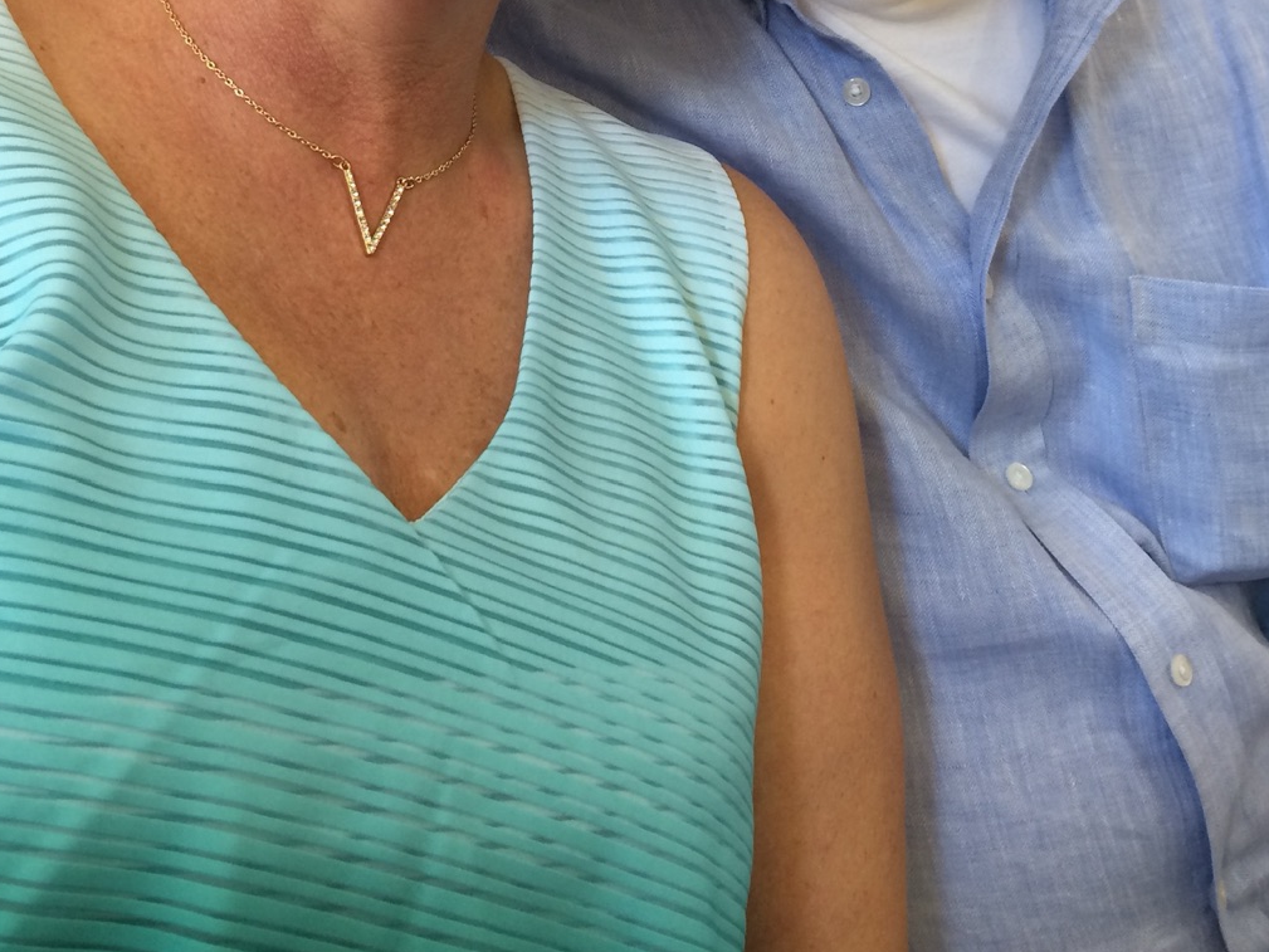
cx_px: 657
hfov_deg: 41.2
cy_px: -8
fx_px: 1687
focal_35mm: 46
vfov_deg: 29.4
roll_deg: -1.2
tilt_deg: -8.5
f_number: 2.2
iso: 32
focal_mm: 4.15
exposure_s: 1/30
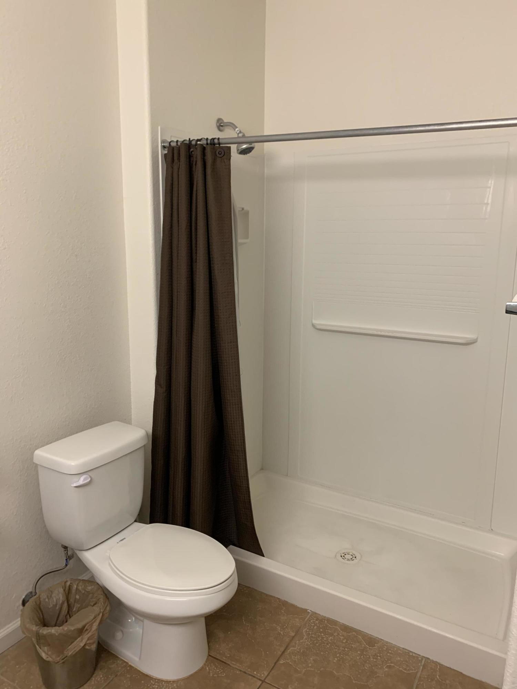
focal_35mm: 26
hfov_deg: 53.1
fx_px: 518
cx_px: 258
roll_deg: -0.6
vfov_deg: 67.3
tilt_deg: -9.9
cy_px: 344
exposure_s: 1/60
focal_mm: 4.25
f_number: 1.8
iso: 160
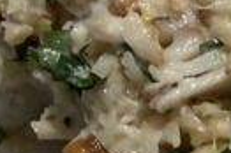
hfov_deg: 9.4
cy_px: -62
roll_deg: -2.9
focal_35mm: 195
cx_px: 557
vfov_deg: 6.9
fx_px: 1250
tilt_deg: -42.5
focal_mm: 2.22
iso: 125
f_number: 2.2
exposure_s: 1/120
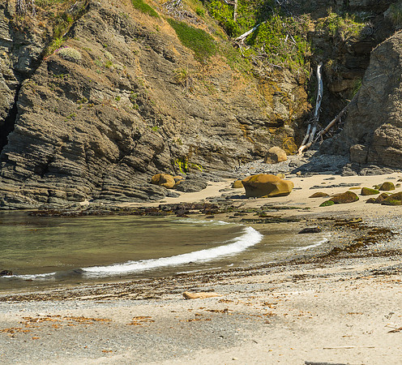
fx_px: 3037
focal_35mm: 242
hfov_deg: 7.6
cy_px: 182
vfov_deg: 6.9
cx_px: 273
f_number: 9
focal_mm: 200
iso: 400
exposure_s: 1/320
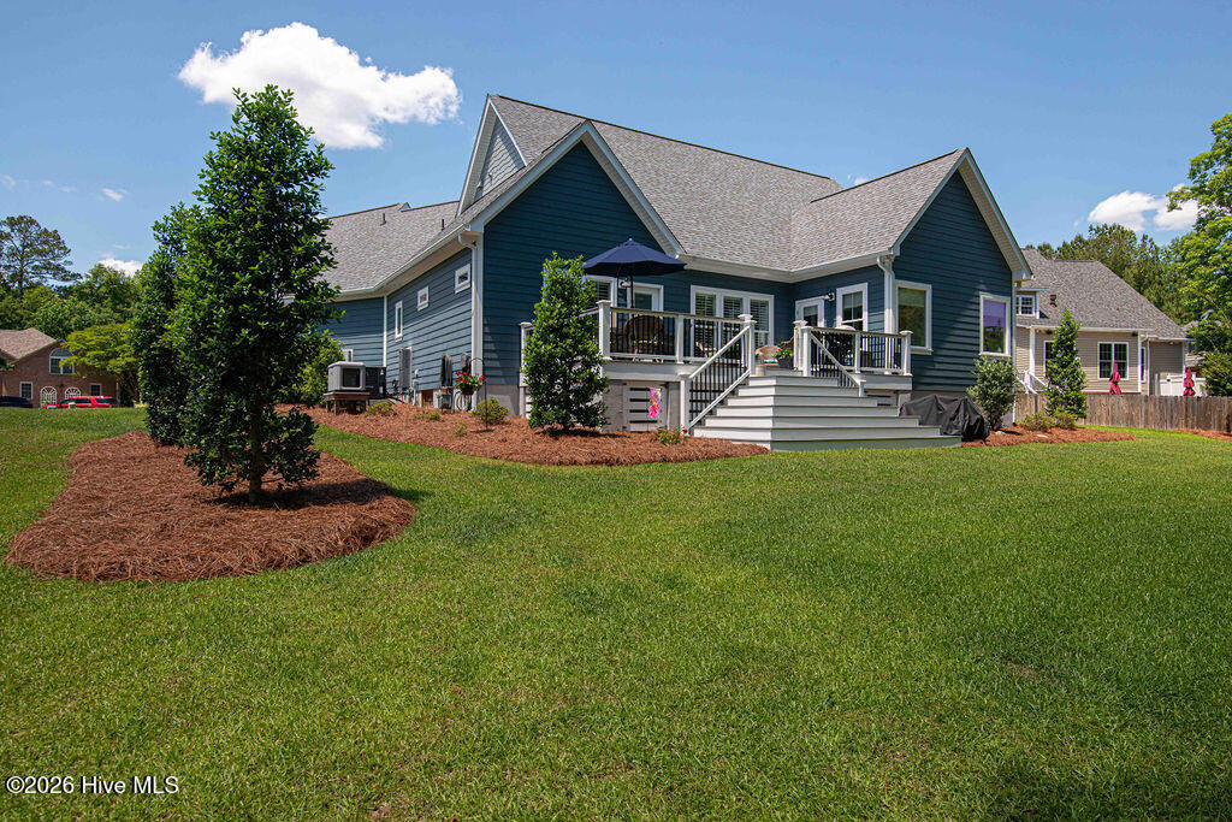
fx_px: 730
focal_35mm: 21
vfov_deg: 58.7
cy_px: 409
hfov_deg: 80.3
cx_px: 623
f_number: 8
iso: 320
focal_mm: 21
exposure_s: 1/640
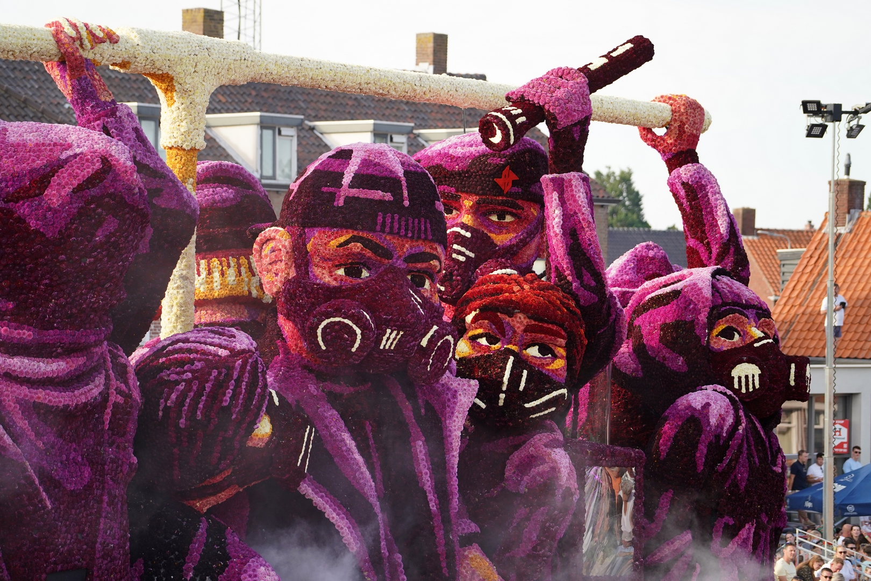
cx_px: 436
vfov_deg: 9.0
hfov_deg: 13.4
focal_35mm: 153
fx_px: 3701
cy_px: 290
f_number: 4
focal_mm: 153
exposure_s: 1/1000
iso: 500
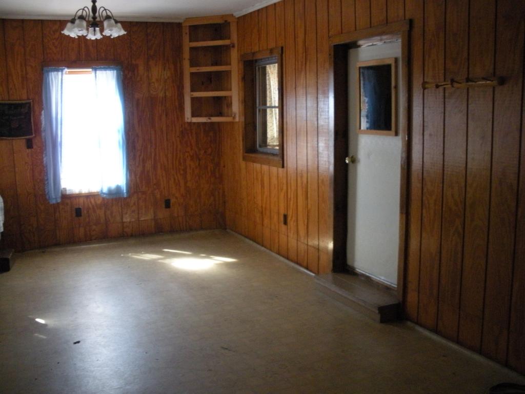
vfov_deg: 39.7
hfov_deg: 51.4
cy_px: 197
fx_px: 546
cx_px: 262
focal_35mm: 36
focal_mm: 6.3
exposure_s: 1/43.5
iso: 400
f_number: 3.5
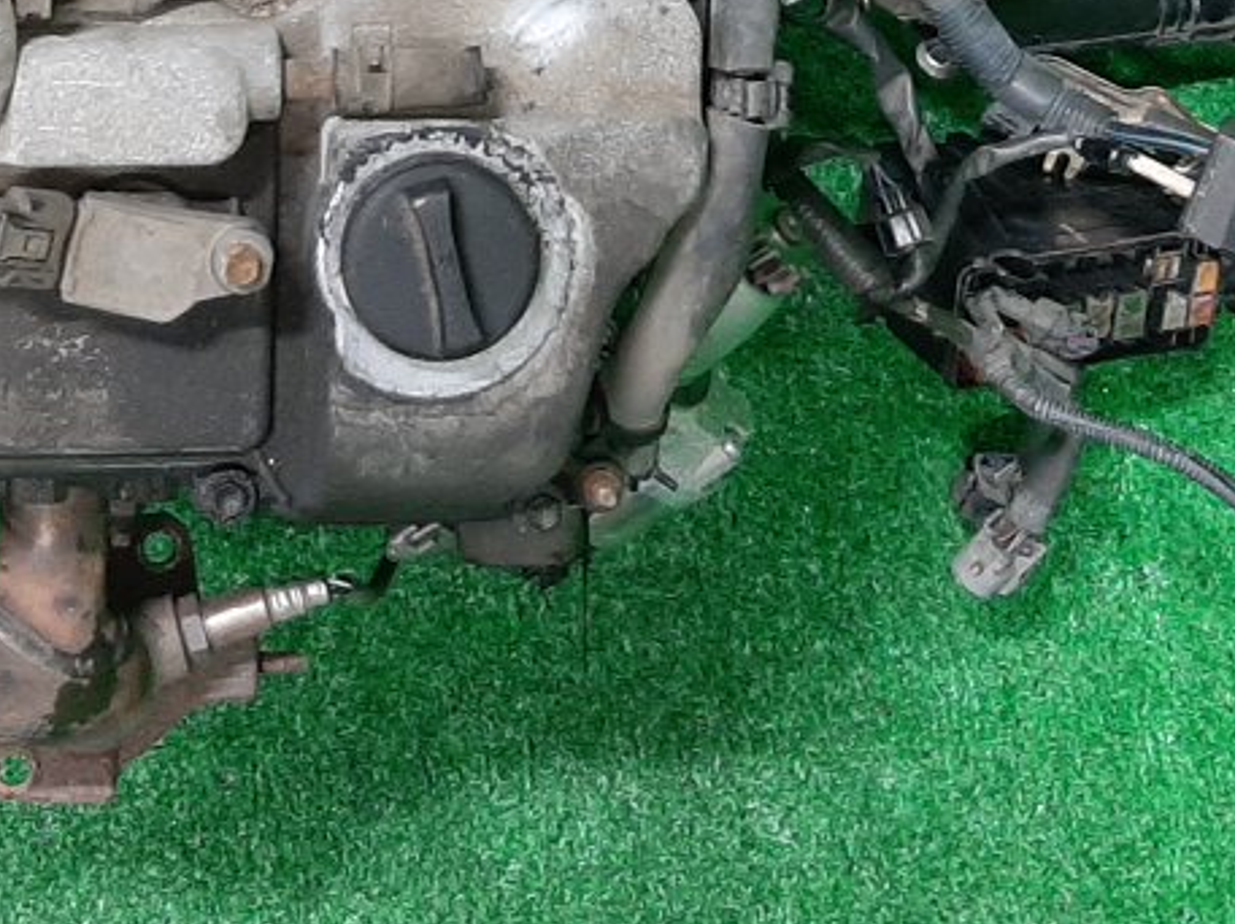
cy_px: -246
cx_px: 378
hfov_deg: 23.7
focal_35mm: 82
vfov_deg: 17.0
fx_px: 2923
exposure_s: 1/50
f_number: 1.7
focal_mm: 3.93
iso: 213
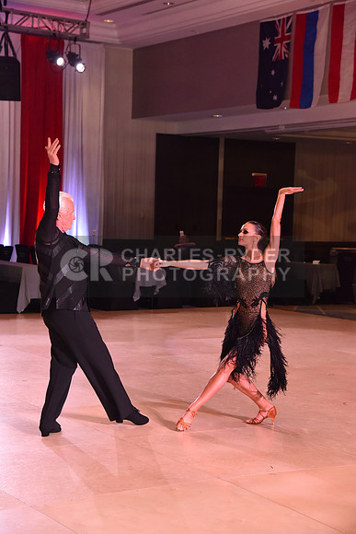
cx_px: 178
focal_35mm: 75
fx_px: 1112
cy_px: 267
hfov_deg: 18.2
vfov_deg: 27.0
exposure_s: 1/320
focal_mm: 75
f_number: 5.6
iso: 2500
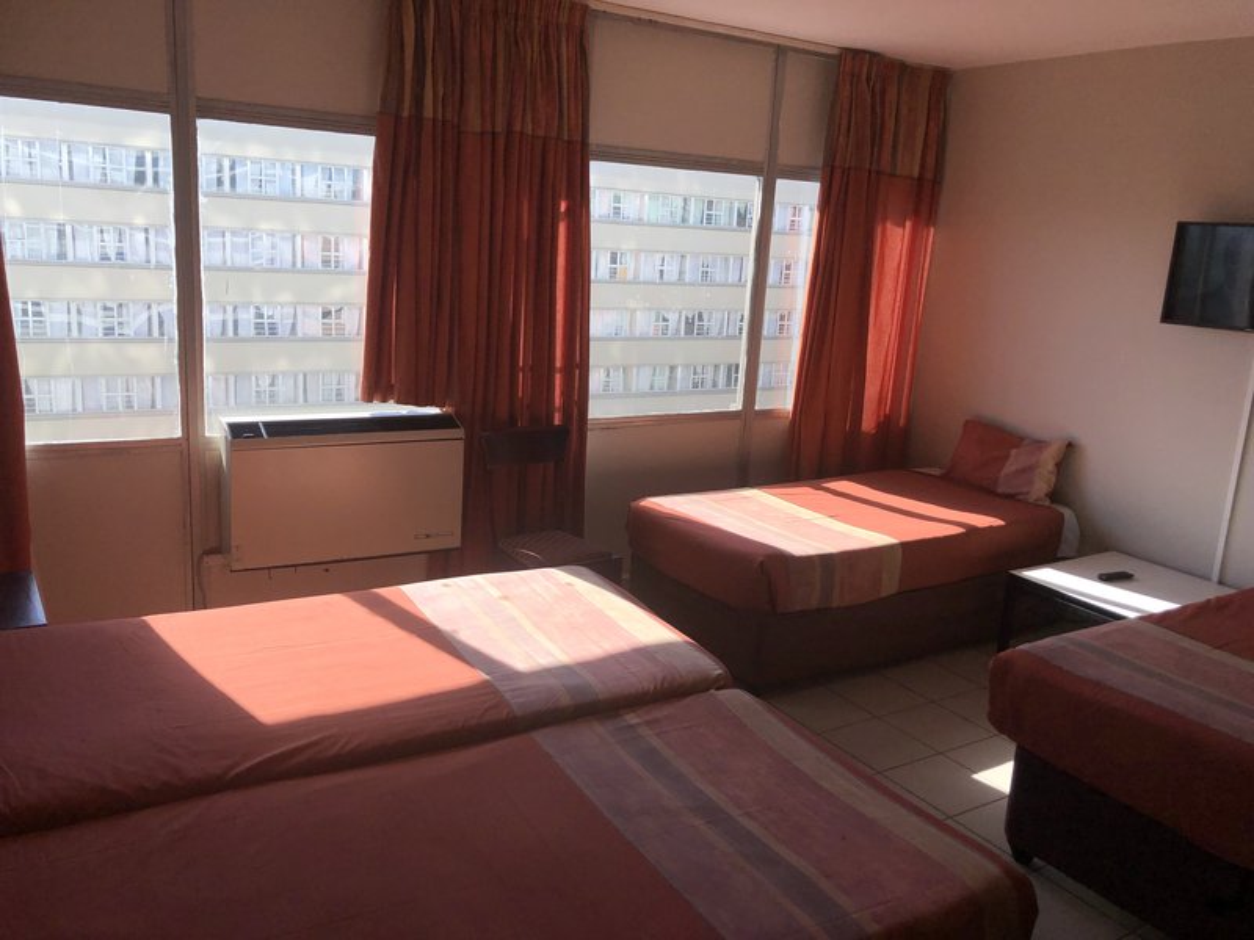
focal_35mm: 28
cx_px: 627
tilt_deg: -12.0
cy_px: 470
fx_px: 1014
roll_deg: -2.8
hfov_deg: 63.4
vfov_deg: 49.7
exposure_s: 1/1845
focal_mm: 3.99
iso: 20
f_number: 1.8
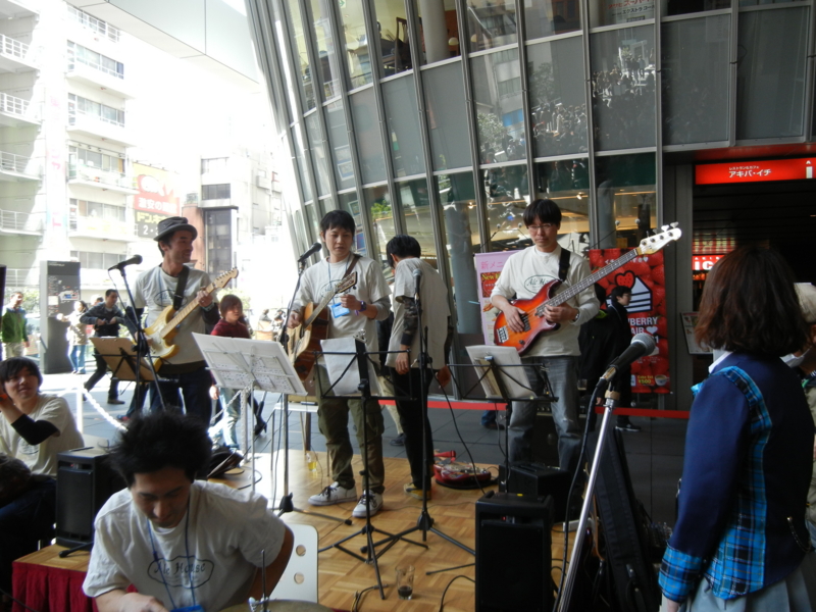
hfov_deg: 60.0
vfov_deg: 46.8
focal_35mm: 30
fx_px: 707
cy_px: 306
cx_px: 408
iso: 160
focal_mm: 5.4
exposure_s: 1/82.7
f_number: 3.5
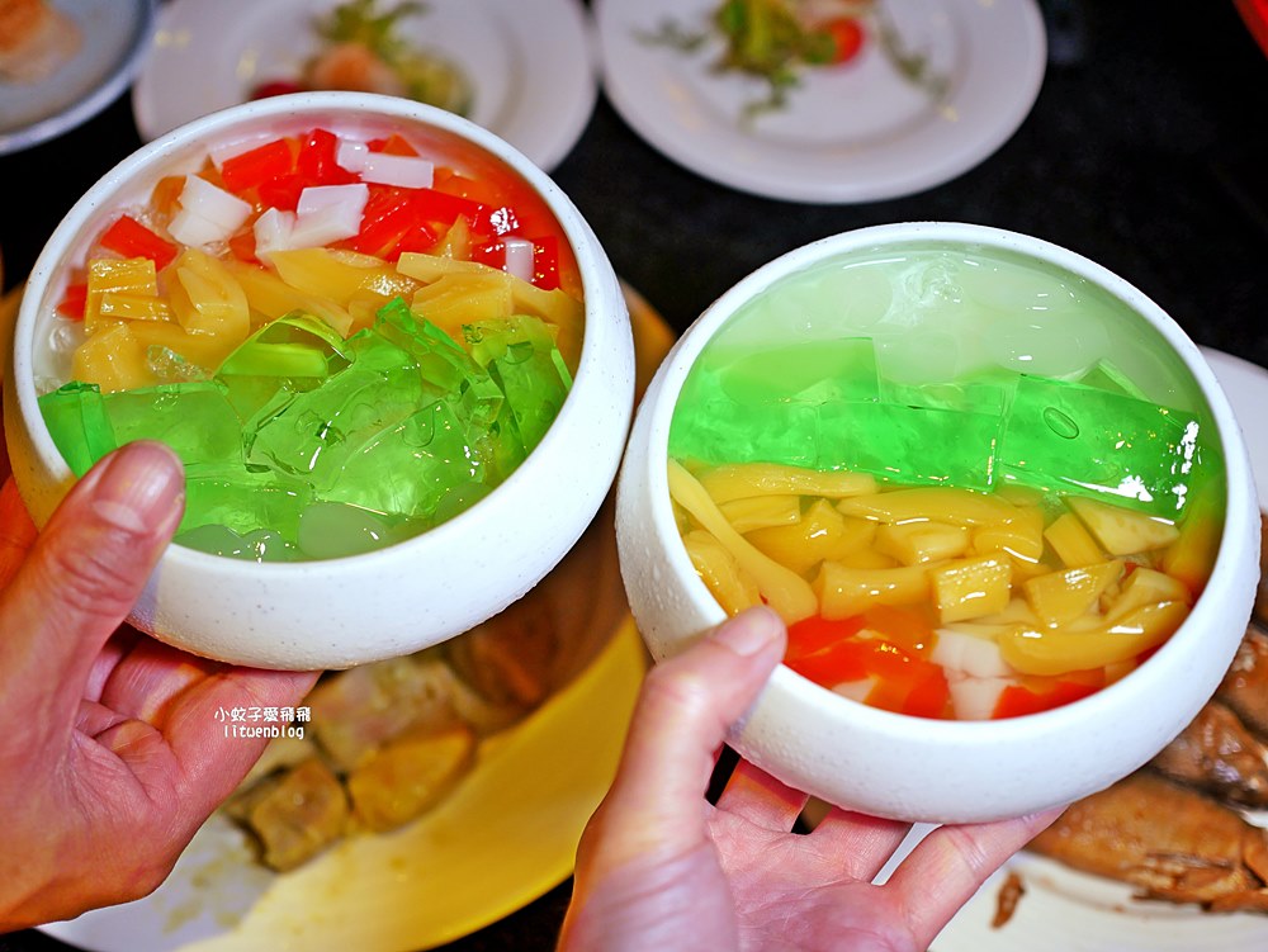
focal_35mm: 50
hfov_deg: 38.2
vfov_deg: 29.1
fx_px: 1832
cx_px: 634
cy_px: 476
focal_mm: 25
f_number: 1.8
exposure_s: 1/160
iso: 200
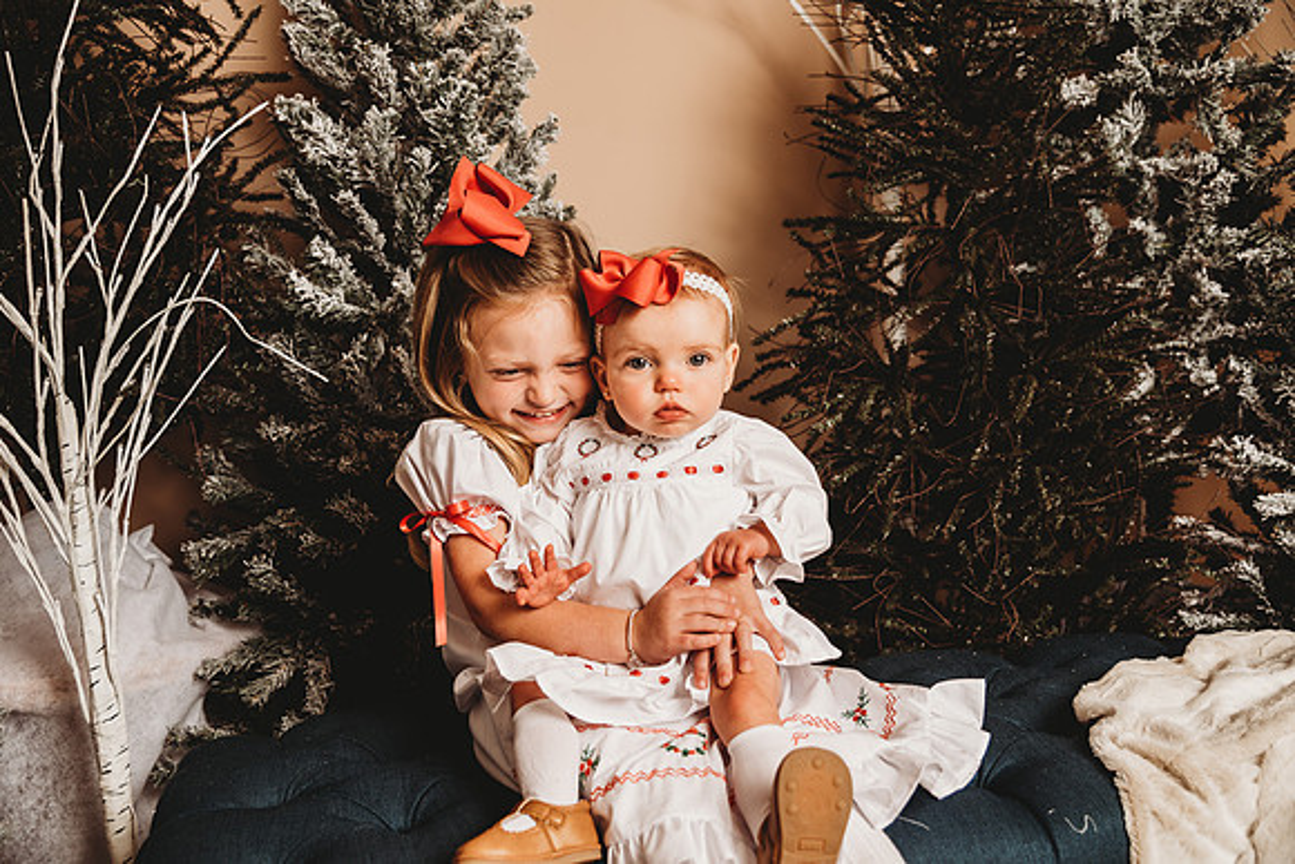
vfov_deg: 37.9
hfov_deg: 54.4
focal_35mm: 35
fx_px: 1259
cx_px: 648
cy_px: 432
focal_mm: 35
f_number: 4
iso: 100
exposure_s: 1/160
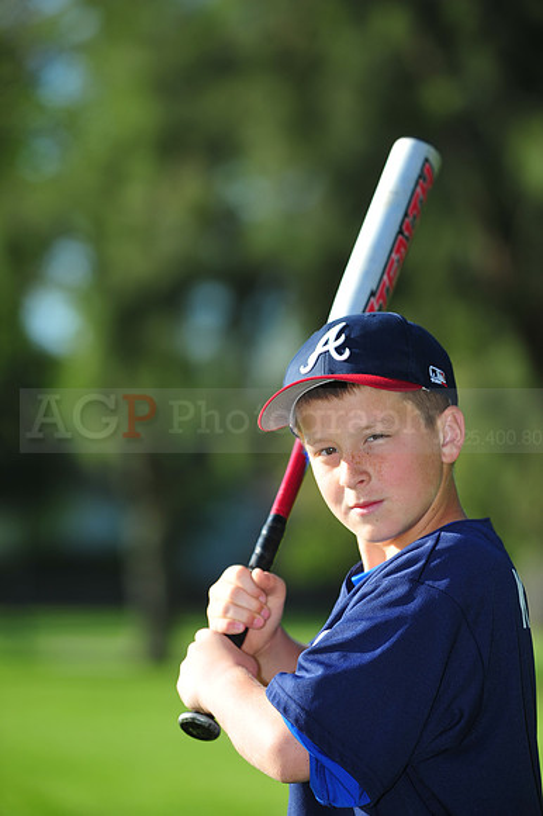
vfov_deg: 10.3
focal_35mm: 200
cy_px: 408
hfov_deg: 6.9
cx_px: 272
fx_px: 4530
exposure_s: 1/800
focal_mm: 200
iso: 200
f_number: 4.5
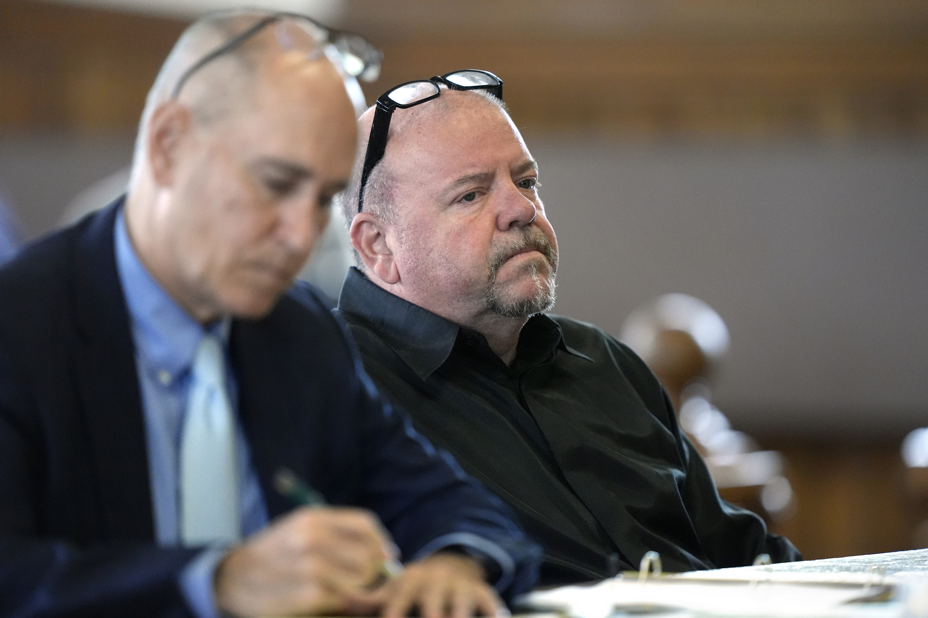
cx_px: 464
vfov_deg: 3.4
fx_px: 10310
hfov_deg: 5.2
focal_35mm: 400
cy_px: 309
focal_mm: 400
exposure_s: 1/1000
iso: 3200
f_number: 2.8
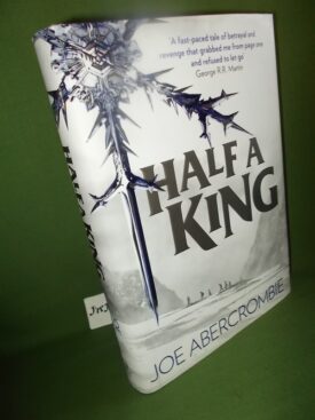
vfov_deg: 67.3
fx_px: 316
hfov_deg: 53.0
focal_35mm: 26
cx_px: 158
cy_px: 210
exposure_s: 1/25
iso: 200
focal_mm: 4.6
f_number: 3.2
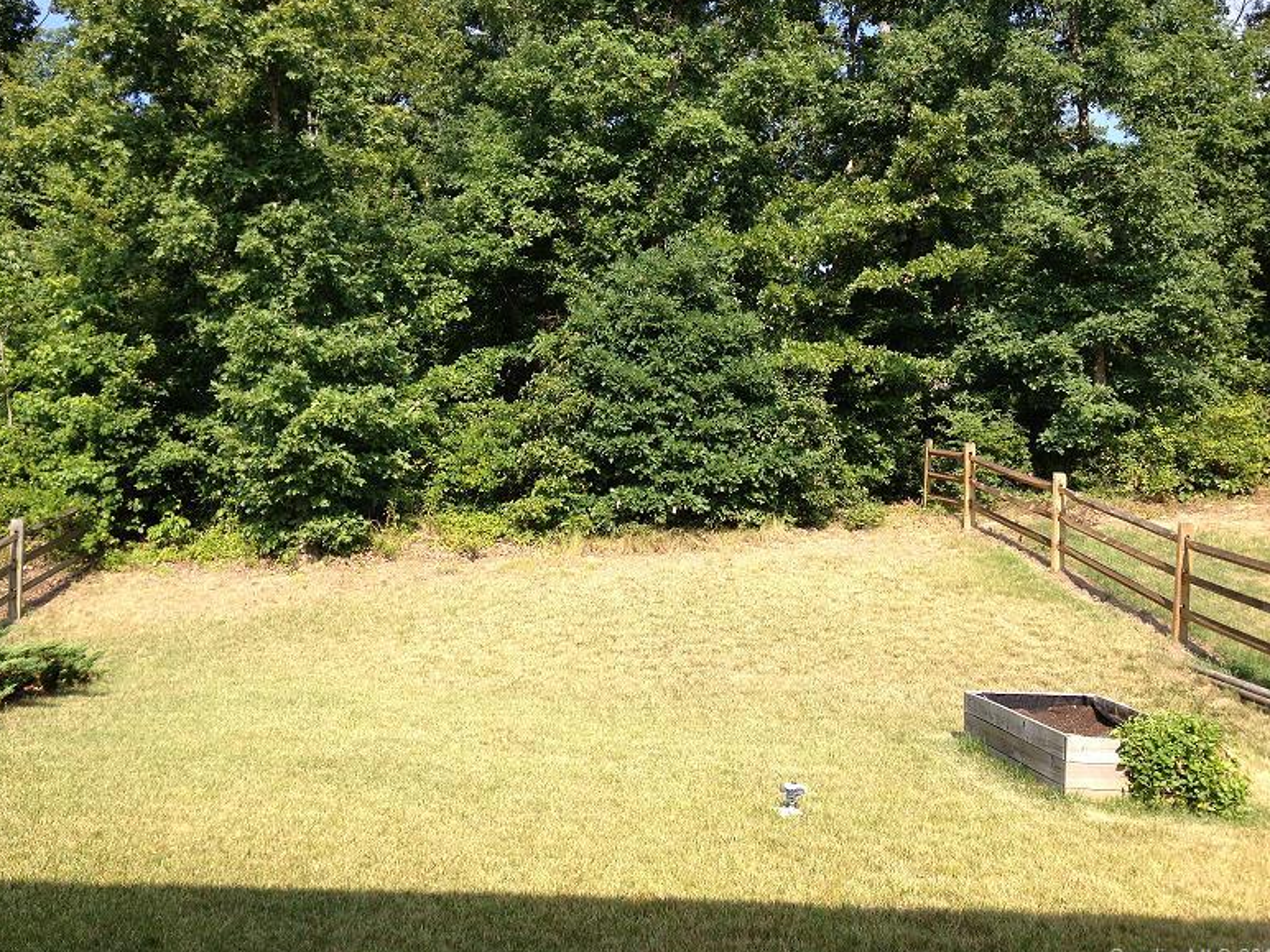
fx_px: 1357
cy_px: 470
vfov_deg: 38.7
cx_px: 627
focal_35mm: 37
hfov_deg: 50.1
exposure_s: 1/681
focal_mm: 4.28
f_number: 2.4
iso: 64
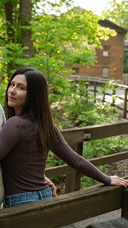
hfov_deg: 19.0
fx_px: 363
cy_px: 114
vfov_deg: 34.9
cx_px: -20
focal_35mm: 60
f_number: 3.5
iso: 360
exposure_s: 1/400
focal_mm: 35
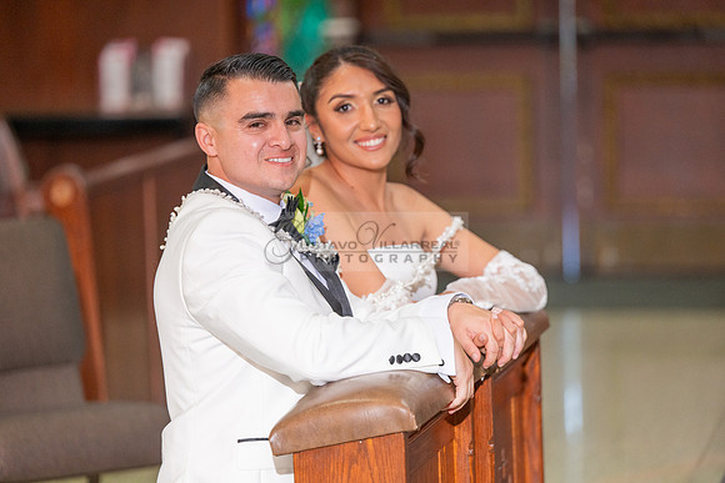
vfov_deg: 8.3
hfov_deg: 12.4
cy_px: 242
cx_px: 362
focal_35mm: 165
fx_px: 3324
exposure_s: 1/200
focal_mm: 165
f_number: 3.2
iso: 1000
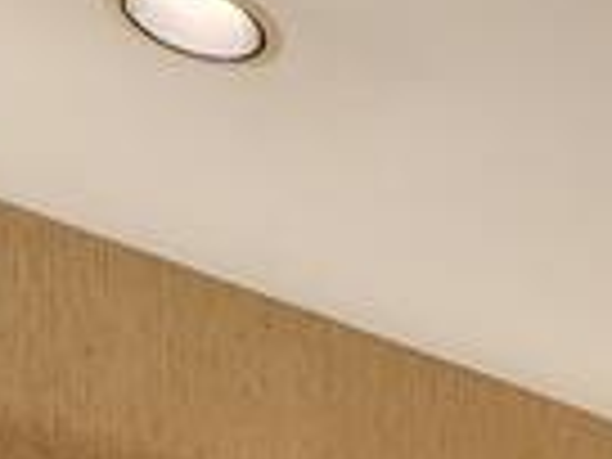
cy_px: 1341
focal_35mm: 98
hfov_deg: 16.7
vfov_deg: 10.8
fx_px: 1733
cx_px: 1094
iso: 320
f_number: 2.2
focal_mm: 2.2
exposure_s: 1/40
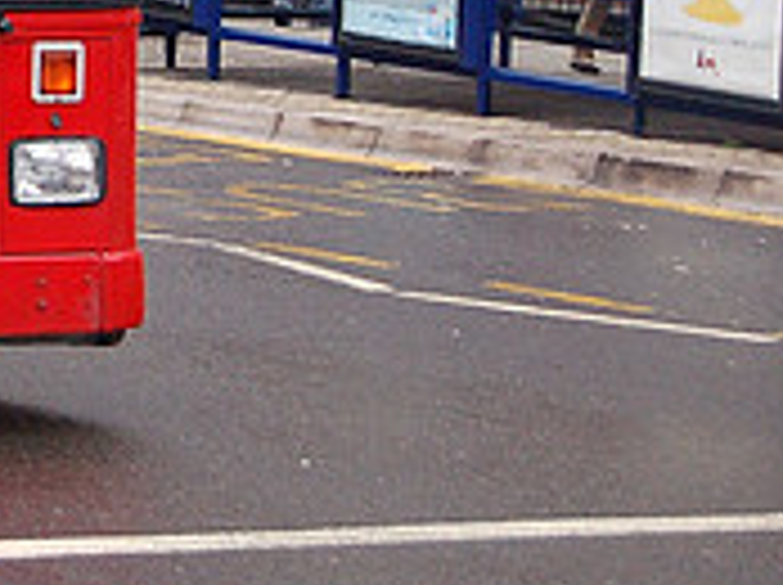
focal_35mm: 221
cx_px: -382
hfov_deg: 8.8
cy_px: -101
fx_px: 4992
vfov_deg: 6.7
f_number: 5.3
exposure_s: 1/400
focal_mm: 46
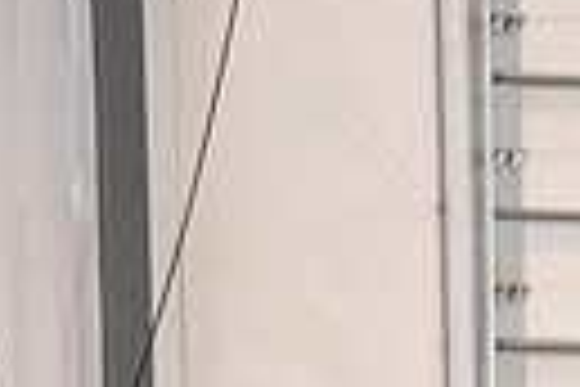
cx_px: 1286
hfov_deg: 2.3
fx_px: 14467
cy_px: 803
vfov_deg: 1.5
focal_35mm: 898
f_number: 2.8
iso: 1600
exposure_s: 1/250
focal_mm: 200
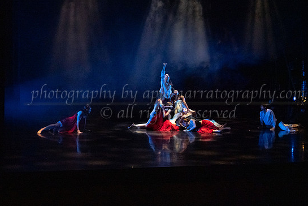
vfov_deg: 27.0
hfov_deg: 39.6
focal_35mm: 50
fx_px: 428
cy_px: 103
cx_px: 162
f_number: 2.8
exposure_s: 1/200
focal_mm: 47
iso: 5000
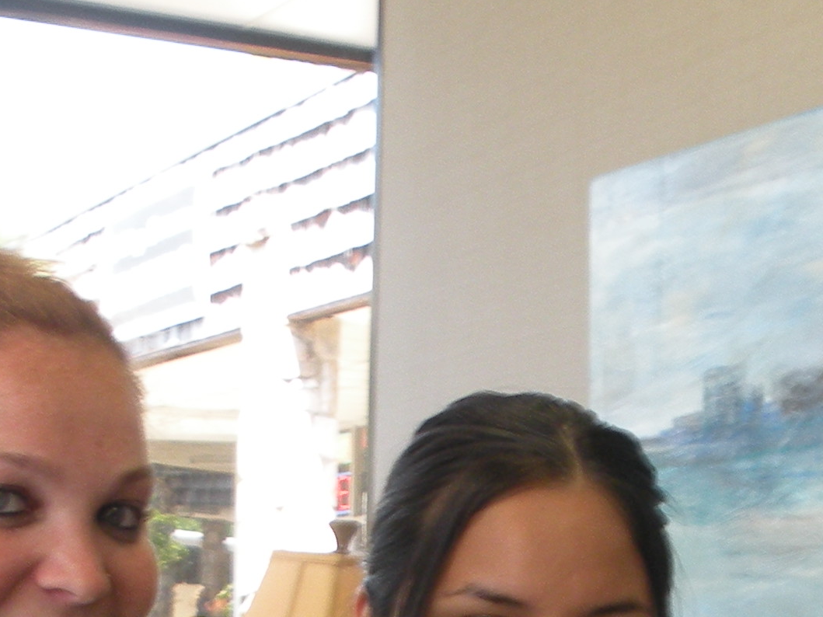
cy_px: 897
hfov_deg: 20.4
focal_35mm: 93
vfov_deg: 14.9
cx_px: 823
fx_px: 2211
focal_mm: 4.7
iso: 64
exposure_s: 1/51.7
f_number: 3.2
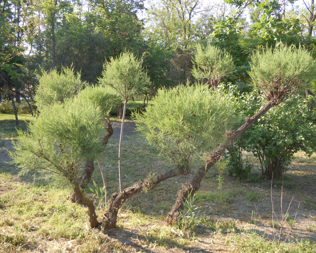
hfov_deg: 55.6
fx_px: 299
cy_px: 129
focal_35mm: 32
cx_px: 152
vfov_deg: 45.8
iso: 100
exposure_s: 1/200
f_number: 3.5
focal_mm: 5.4
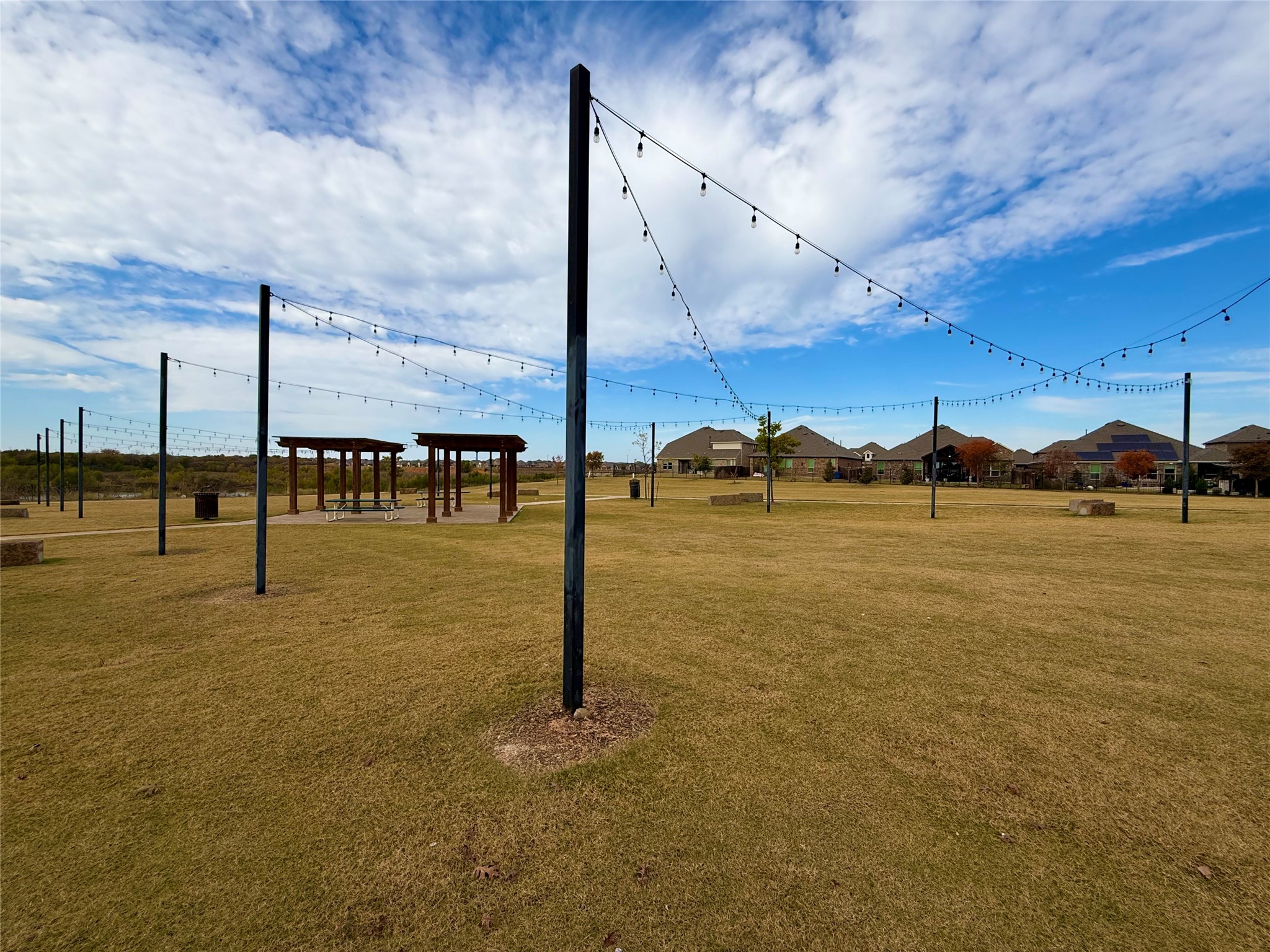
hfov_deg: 102.1
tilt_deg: -1.2
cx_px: 635
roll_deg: -1.6
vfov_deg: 85.7
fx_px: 514
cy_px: 476
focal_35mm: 14
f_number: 2.2
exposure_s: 1/2092
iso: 50
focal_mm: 2.22
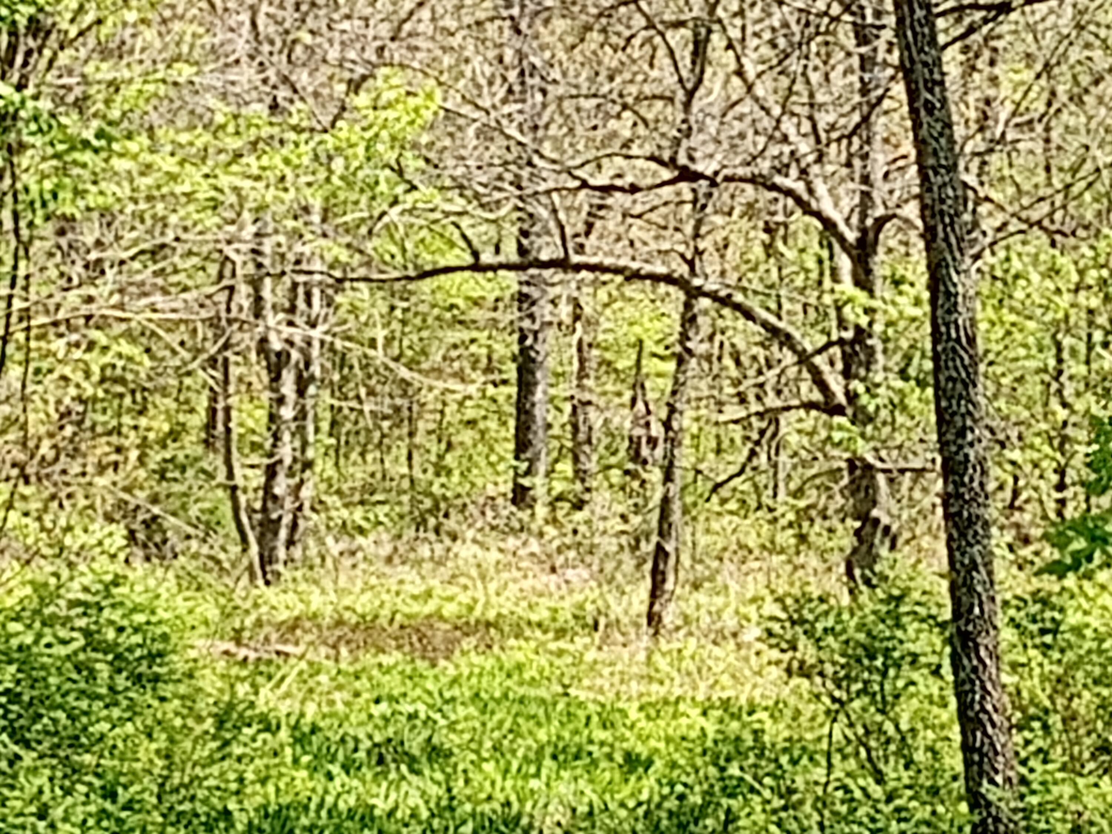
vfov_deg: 49.7
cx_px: 556
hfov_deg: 63.4
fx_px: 899
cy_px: 417
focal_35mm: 28
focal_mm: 3.71
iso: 105
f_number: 2.2
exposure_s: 1/356
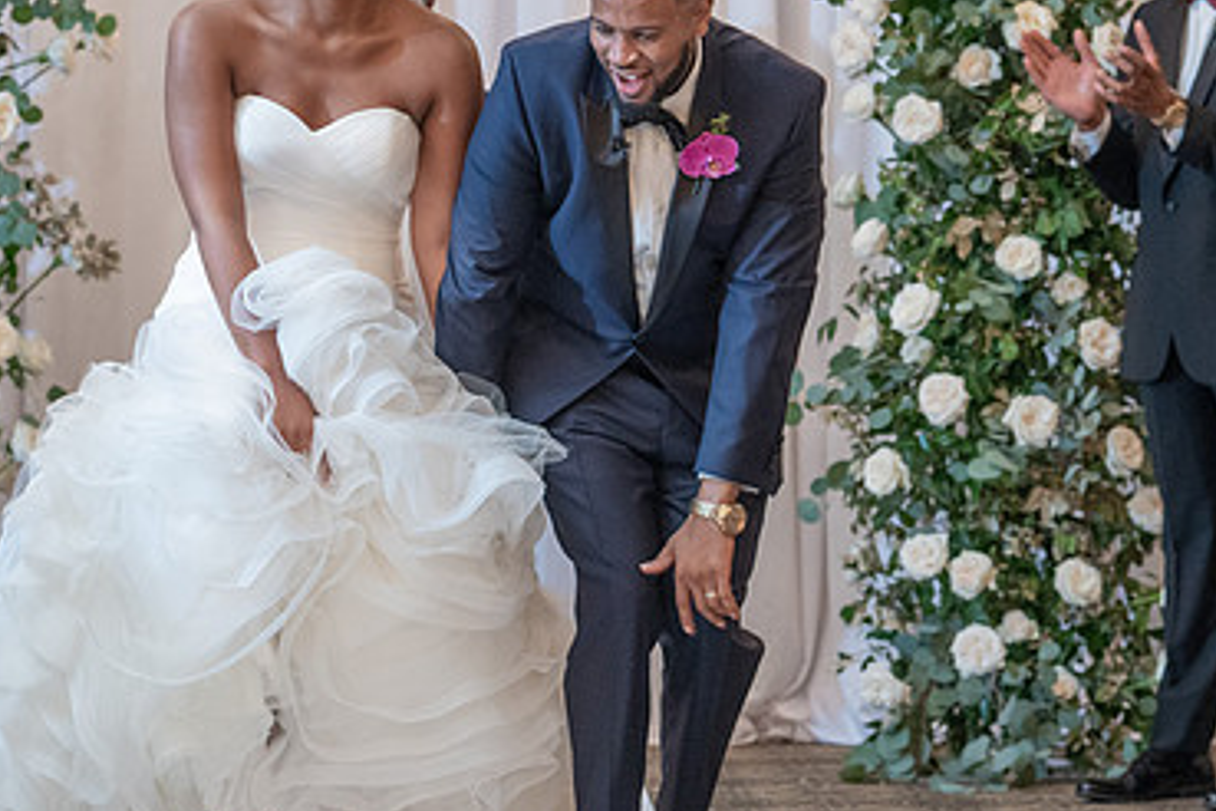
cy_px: 388
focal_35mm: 162
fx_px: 5472
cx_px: 665
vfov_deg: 8.5
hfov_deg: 12.7
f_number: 4
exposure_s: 1/100
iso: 2000
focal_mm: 86
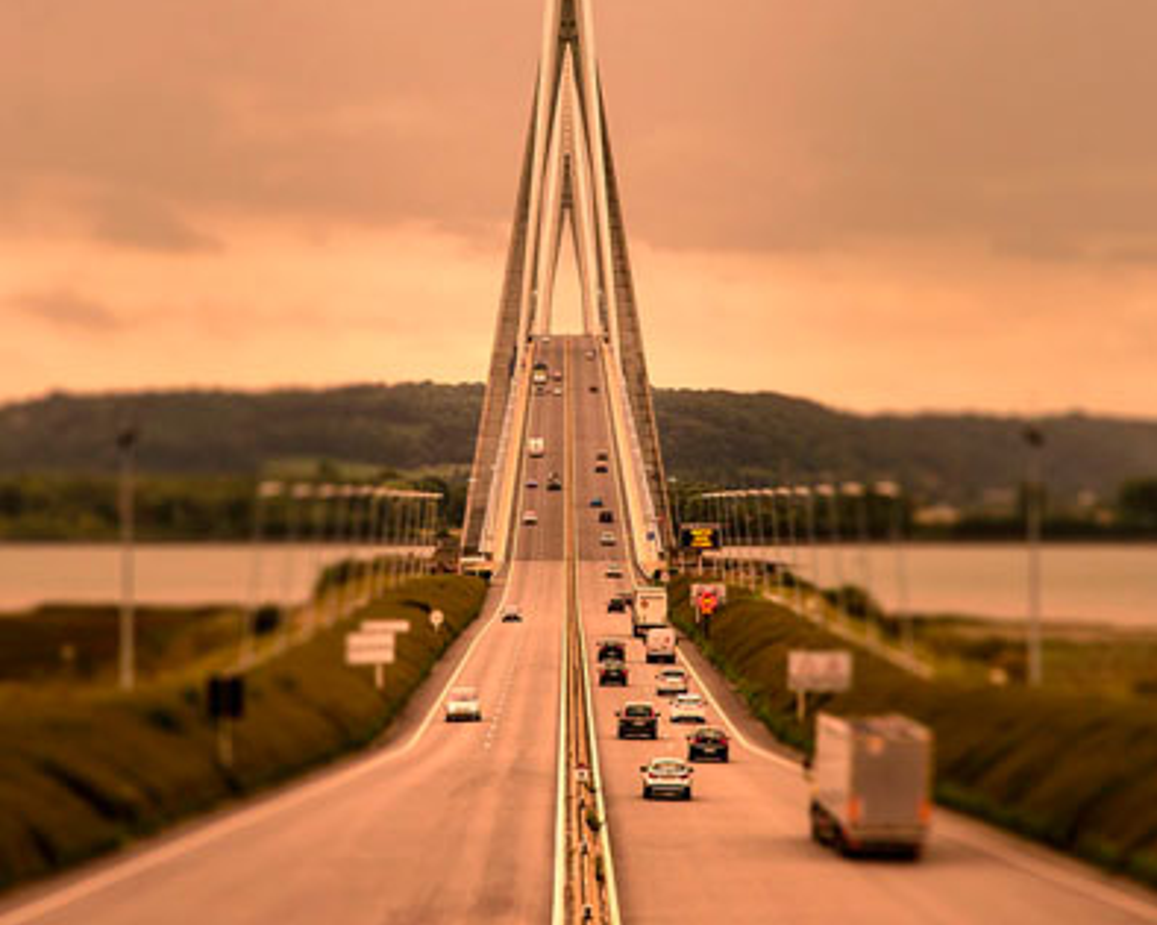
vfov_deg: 8.5
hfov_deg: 10.6
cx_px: 580
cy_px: 399
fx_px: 6221
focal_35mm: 182
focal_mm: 85
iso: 100
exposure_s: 1/400
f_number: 6.3
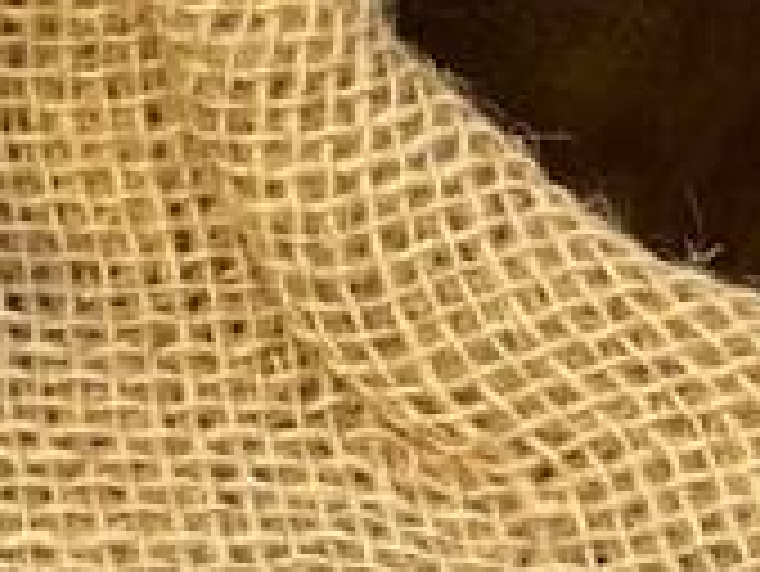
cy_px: -405
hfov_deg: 9.5
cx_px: -580
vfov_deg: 7.3
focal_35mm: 199
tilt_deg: -39.3
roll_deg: +11.8
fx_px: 4372
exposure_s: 1/50
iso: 160
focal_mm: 3.99
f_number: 1.8
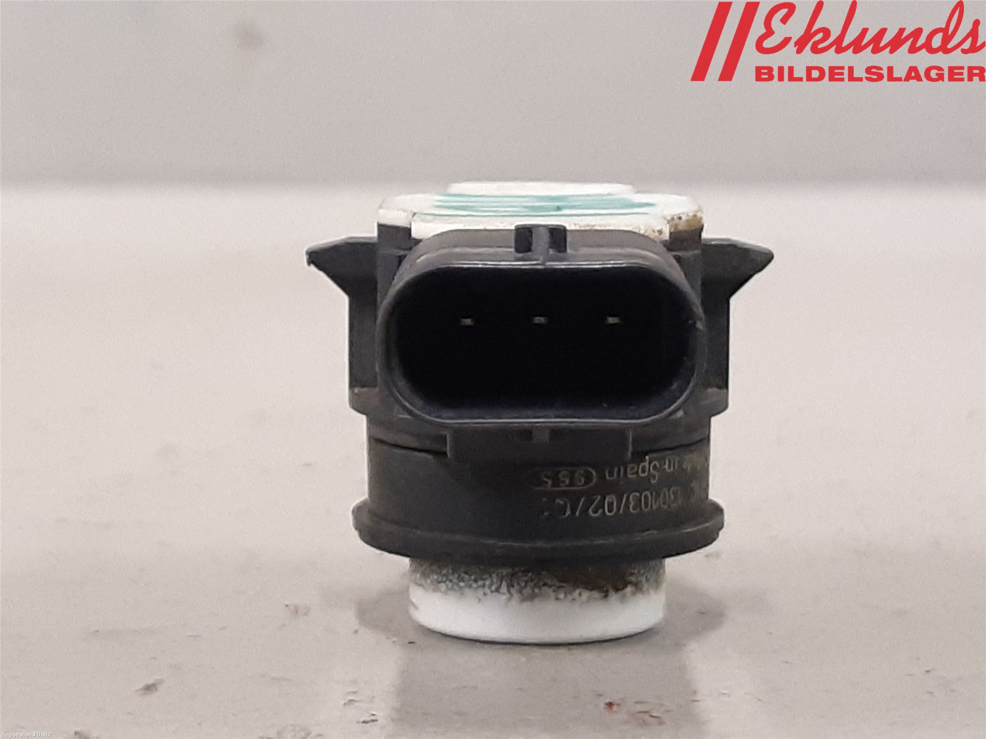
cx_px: 493
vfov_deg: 53.1
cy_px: 370
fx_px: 741
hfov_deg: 67.3
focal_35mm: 26
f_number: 1.7
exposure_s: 1/50
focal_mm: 3.93
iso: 250
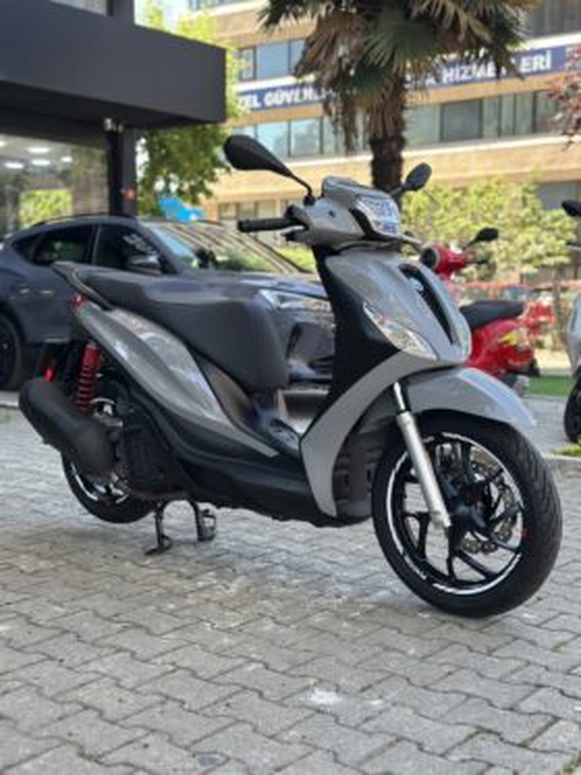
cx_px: 290
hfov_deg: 30.3
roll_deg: -0.8
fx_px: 1074
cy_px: 388
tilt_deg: -4.4
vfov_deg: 39.6
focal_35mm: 48
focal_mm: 6.86
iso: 80
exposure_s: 1/571
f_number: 1.78
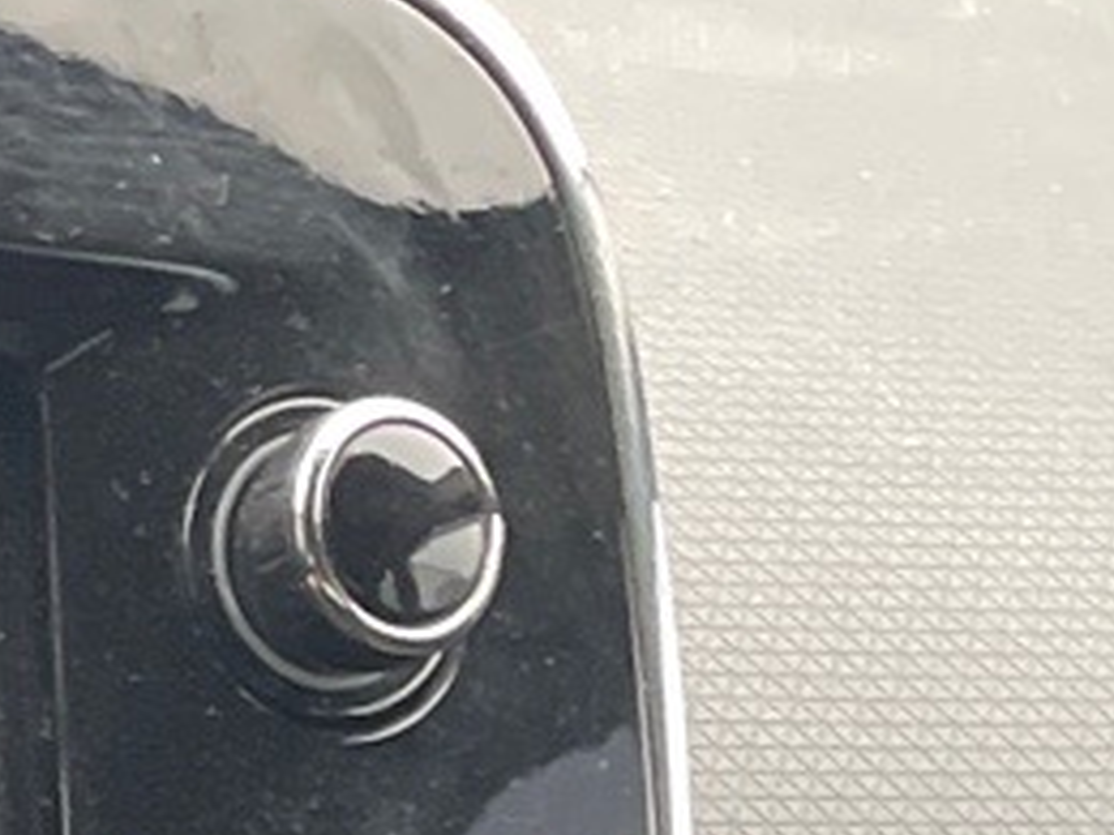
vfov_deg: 6.9
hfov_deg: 9.9
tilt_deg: -30.2
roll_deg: -11.0
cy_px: 2612
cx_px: -617
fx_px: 6179
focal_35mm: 192
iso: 250
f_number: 1.6
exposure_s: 1/60
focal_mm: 4.2
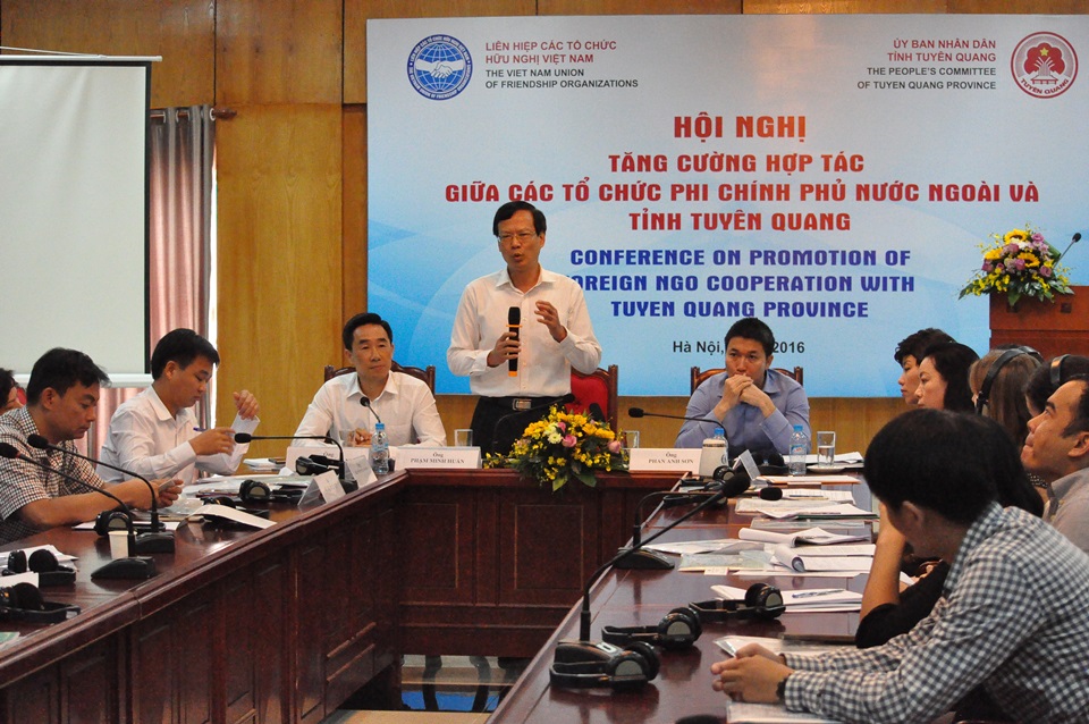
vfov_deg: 16.5
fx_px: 2493
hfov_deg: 24.6
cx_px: 544
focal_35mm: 82
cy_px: 362
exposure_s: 1/100
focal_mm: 55
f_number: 5.6
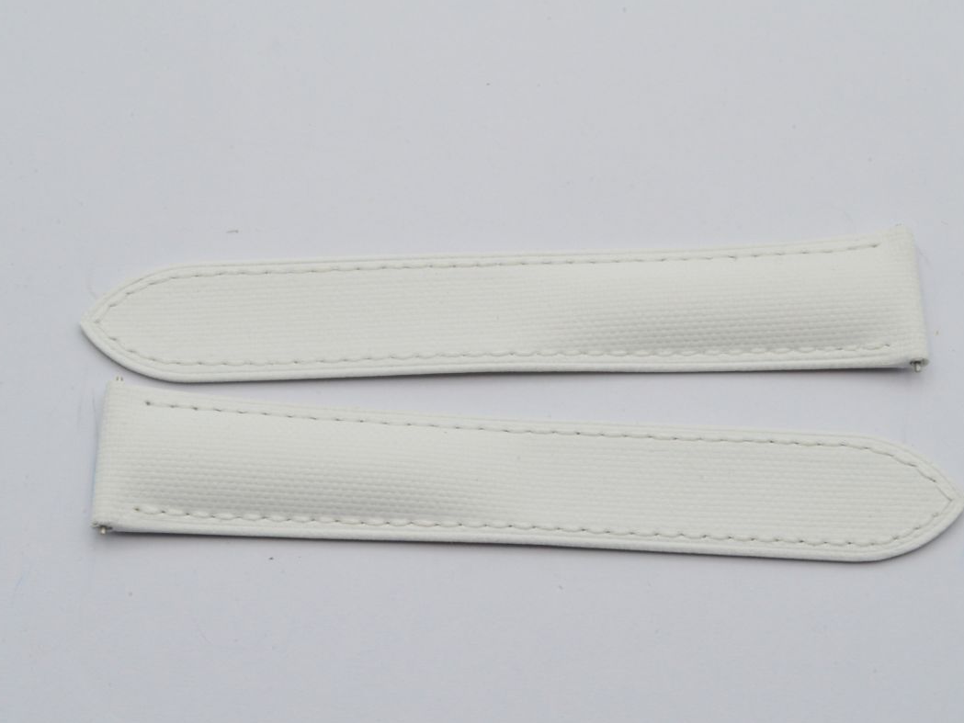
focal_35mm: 91
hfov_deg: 21.6
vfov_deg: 16.3
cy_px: 363
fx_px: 2522
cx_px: 500
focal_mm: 55
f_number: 29
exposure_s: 1/30
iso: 1250
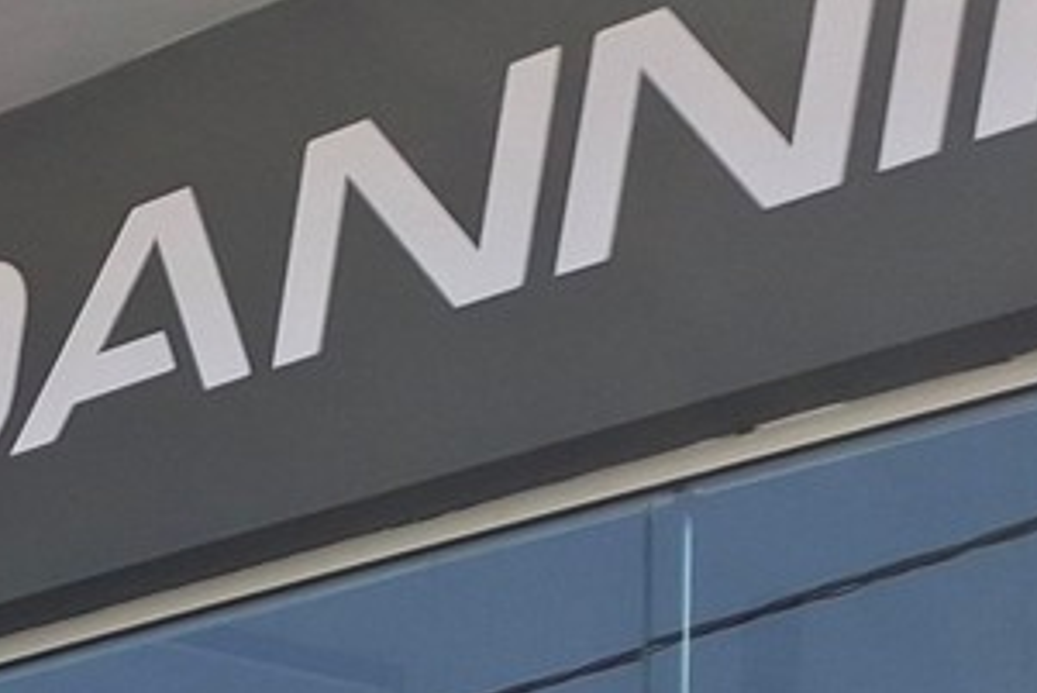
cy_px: 1731
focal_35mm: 138
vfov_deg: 8.9
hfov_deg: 13.1
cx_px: -978
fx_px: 3977
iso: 32
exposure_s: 1/1597
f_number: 1.8
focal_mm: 4.69
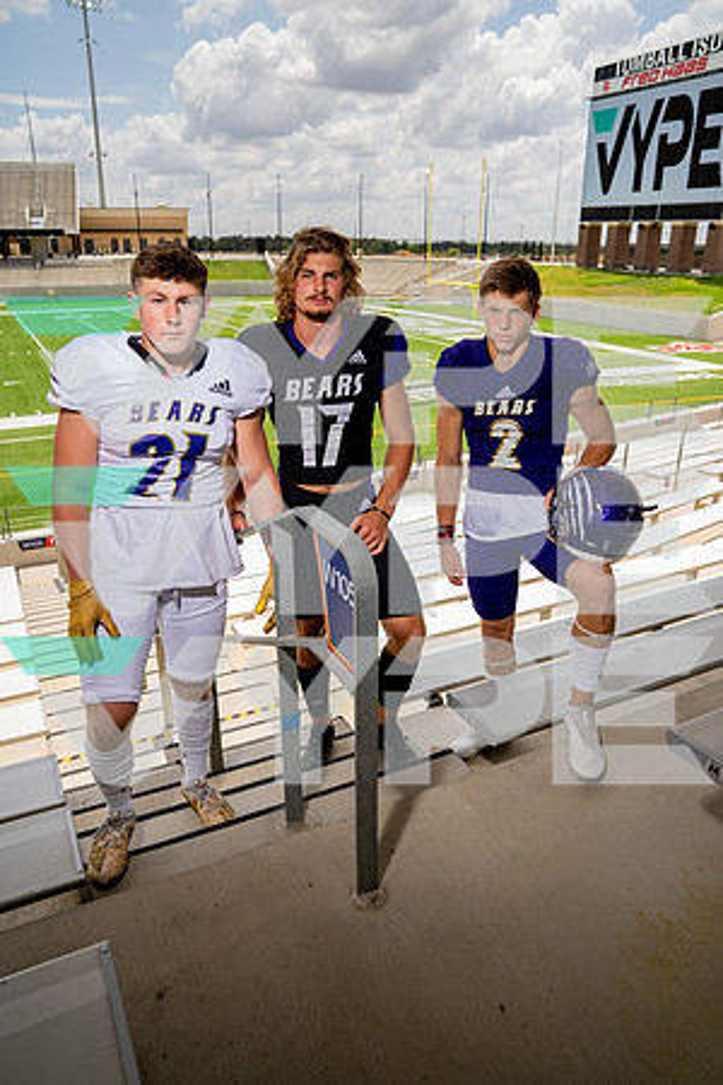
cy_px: 542
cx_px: 362
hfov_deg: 53.1
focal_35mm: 24
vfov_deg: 73.7
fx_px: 723
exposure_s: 1/250
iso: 100
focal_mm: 24
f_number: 6.3
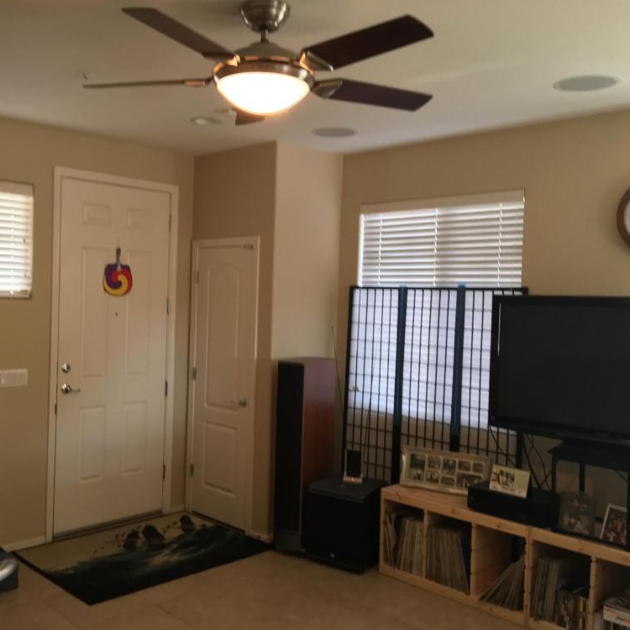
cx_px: 226
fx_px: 721
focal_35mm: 35
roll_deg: -2.3
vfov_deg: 47.2
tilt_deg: +0.9
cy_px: 315
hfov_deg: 46.7
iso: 160
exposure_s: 1/30
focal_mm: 4.15
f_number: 2.2
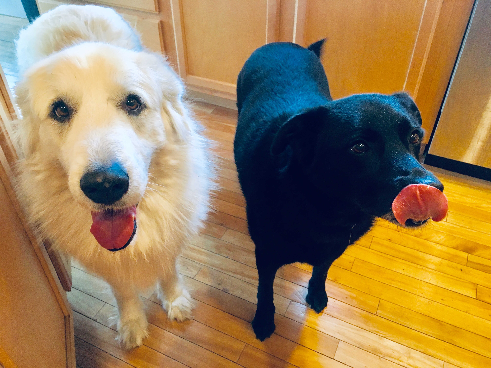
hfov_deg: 61.7
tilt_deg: -39.5
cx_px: 246
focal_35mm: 29
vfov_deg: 48.2
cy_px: 184
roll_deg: -0.5
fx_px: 411
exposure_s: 1/30
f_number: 2.2
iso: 80
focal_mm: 4.15
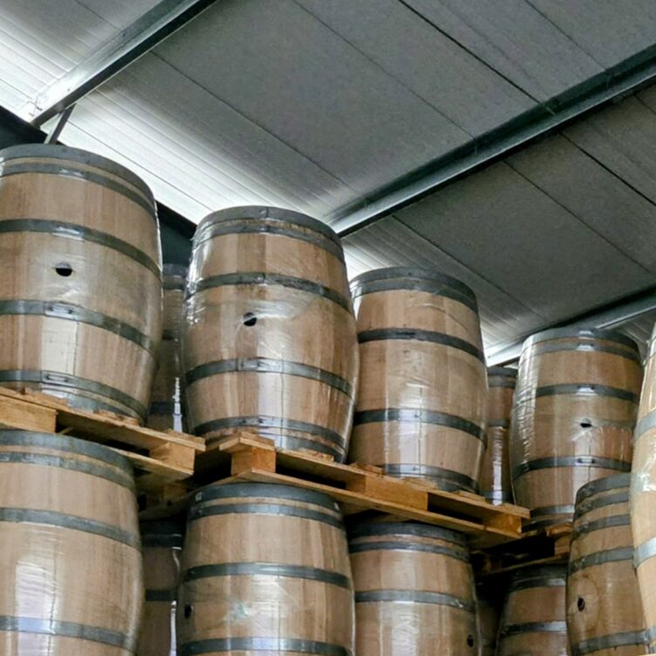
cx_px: 655
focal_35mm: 69
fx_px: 1479
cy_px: 794
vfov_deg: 22.9
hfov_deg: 23.9
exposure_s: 1/100
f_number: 1.8
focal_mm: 5.4
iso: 1600
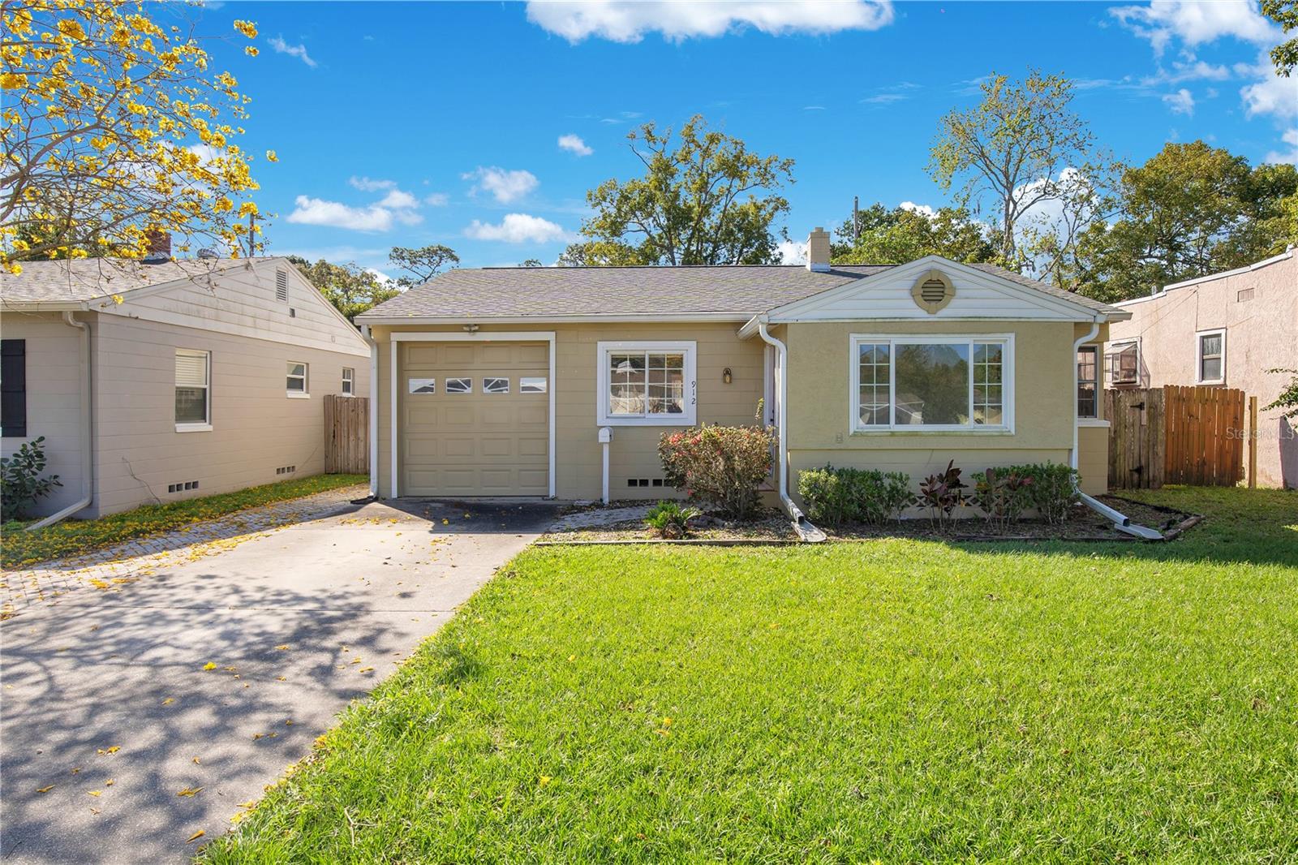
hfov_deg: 96.7
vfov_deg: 73.7
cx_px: 649
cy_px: 432
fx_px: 577
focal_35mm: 16
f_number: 9
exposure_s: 1/125
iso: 100
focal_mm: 16
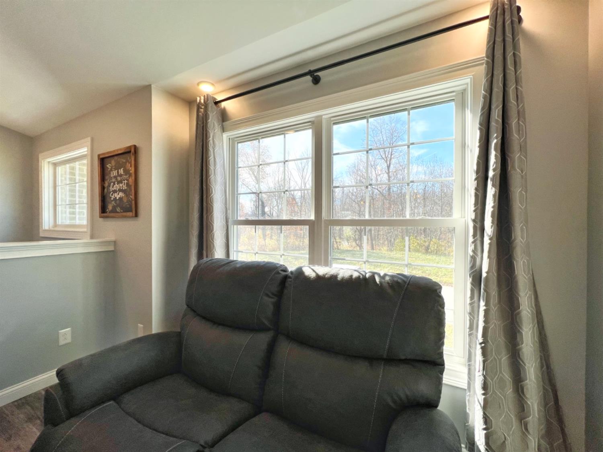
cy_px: 226
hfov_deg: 106.2
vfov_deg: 89.9
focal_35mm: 13
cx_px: 302
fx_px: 226
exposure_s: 1/337
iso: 32
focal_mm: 1.57
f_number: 1.8
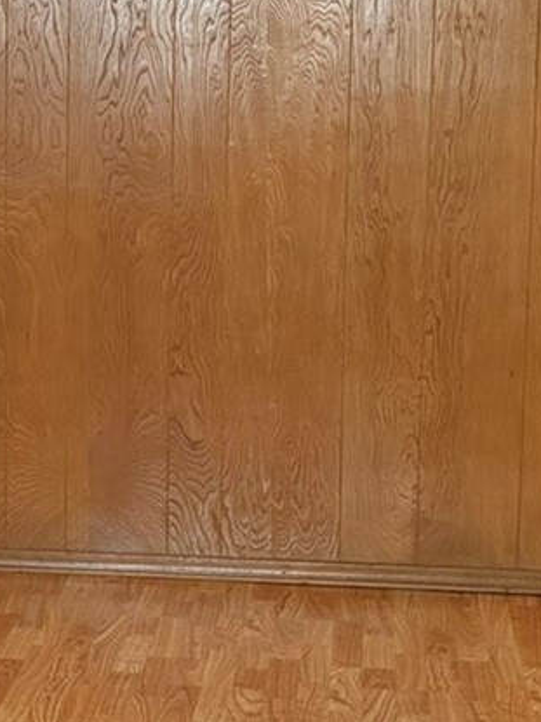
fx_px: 2314
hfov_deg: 12.4
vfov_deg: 17.7
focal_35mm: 111
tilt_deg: -9.4
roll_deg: +1.4
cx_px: -355
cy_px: 437
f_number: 1.78
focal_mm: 6.76
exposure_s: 1/60
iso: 500
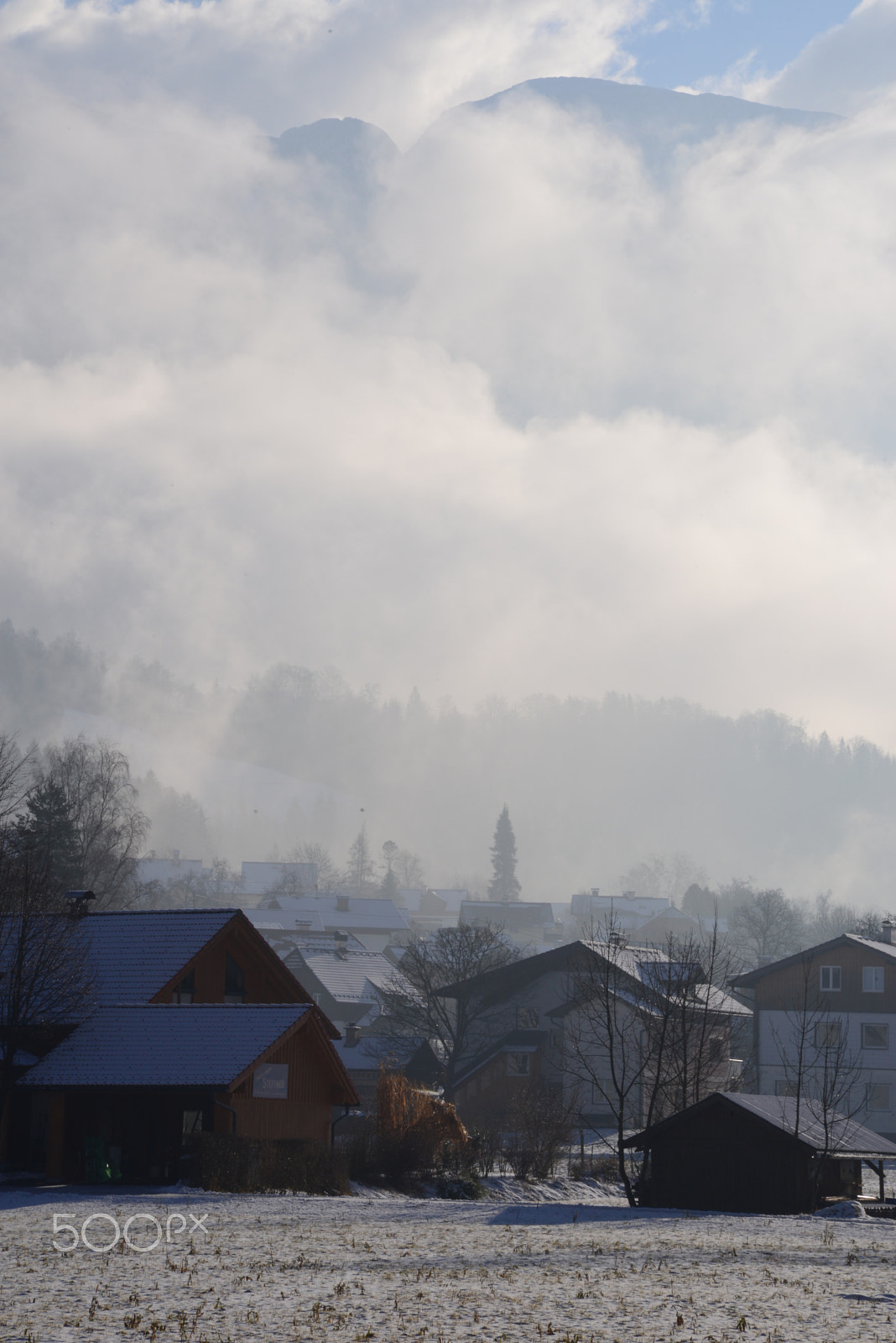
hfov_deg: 9.2
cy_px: 672
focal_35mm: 150
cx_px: 448
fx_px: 5595
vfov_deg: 13.7
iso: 200
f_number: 22
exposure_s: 1/160
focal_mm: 150
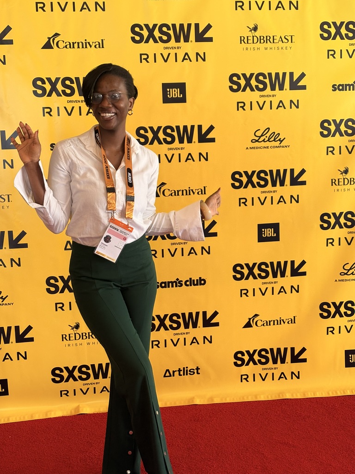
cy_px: 237
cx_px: 178
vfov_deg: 36.8
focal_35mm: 52
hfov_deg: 28.0
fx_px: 711
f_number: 1.6
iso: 80
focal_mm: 5.96
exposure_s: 1/60
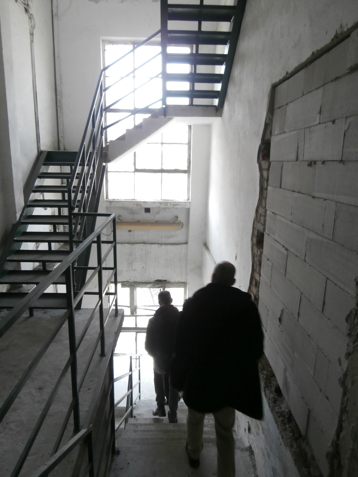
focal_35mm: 24
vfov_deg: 71.6
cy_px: 238
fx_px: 331
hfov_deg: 56.8
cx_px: 179
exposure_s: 1/30
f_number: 3
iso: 160
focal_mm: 4.2
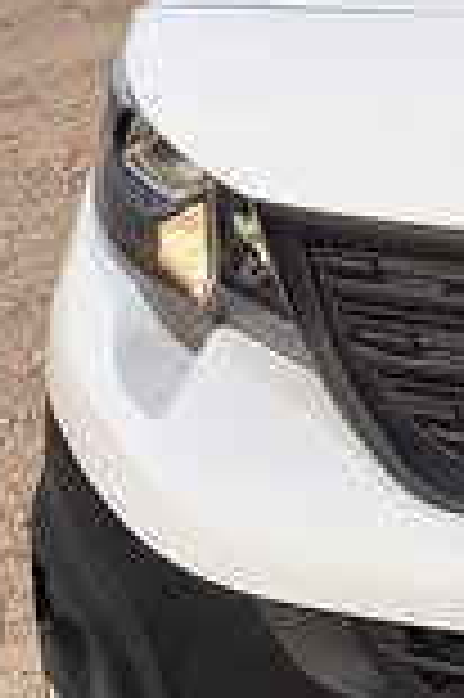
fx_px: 2499
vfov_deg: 15.8
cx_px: 775
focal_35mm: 129
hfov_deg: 10.1
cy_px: 149
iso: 50
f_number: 1.8
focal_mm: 5.23
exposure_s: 1/305
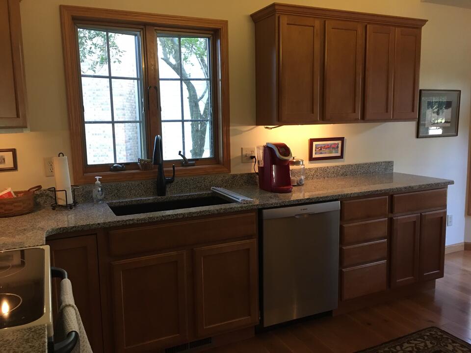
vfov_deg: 48.2
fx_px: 395
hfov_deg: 61.7
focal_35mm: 29
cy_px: 176
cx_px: 236
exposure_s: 1/15
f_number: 2.2
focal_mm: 4.15
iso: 80
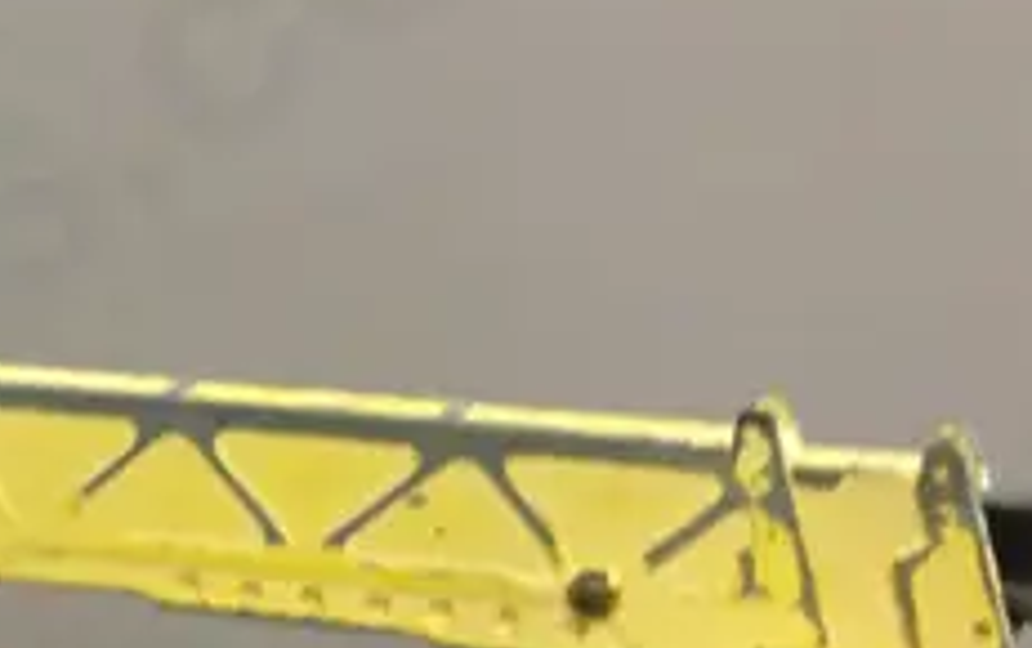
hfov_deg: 13.2
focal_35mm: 136
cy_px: 1010
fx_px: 3830
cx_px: -1054
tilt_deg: -17.4
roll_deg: +0.7
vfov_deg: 9.4
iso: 80
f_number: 2.2
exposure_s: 1/17
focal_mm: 4.15
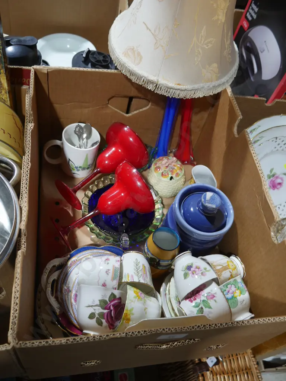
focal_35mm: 32
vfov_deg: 56.8
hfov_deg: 44.2
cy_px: 190
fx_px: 353
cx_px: 143
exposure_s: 1/60
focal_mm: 16
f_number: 3.6
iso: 320
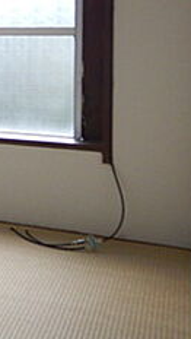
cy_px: 47
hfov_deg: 14.1
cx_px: -195
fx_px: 646
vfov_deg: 28.4
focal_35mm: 72
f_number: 2.8
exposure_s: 1/30
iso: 250
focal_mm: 4.3
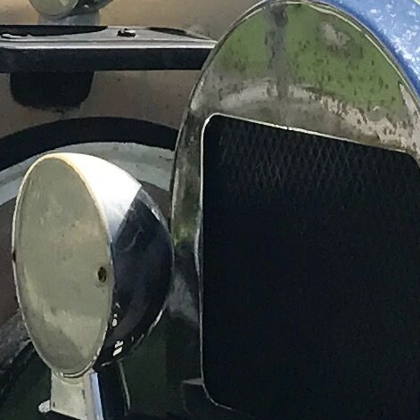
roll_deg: -1.4
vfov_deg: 8.2
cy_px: -47
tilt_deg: -1.6
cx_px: 285
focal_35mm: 212
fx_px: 2910
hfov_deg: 8.2
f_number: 1.8
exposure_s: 1/2336
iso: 20
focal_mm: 3.99
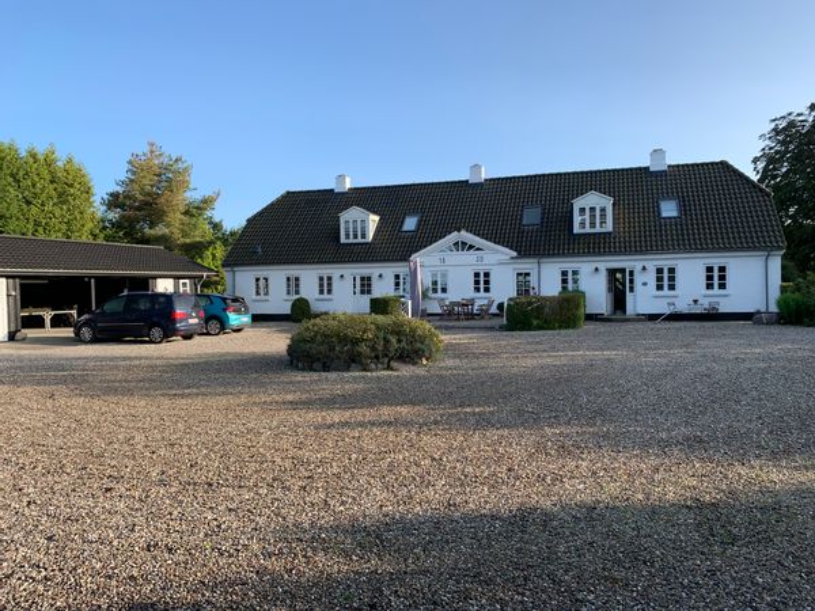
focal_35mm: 26
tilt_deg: -3.2
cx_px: 408
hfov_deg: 67.3
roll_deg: +0.8
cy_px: 306
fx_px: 612
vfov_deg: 53.1
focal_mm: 4.25
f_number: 1.8
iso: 25
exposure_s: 1/1054
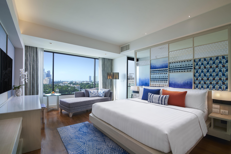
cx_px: 116
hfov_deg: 96.7
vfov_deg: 73.8
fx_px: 103
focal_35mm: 16
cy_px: 77
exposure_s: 1/8
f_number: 11
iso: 100
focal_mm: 16
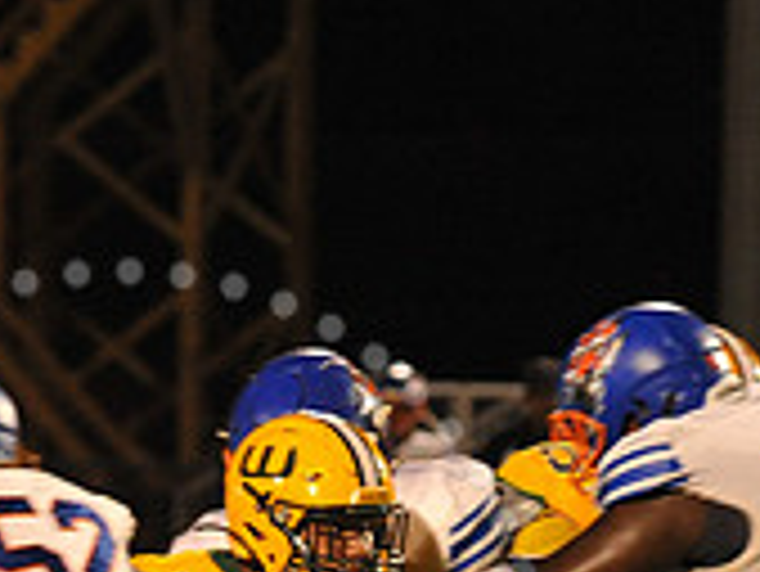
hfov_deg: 3.0
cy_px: 685
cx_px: 121
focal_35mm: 660
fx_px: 14501
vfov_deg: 2.3
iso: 3200
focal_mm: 200
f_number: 5.6
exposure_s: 1/160
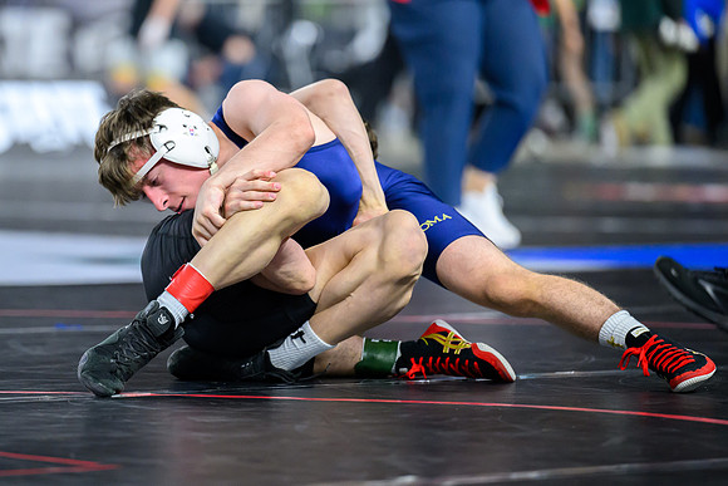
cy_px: 218
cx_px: 226
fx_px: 5341
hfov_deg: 7.8
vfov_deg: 5.2
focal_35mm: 264
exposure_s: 1/640
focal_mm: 190
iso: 3200
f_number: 2.8
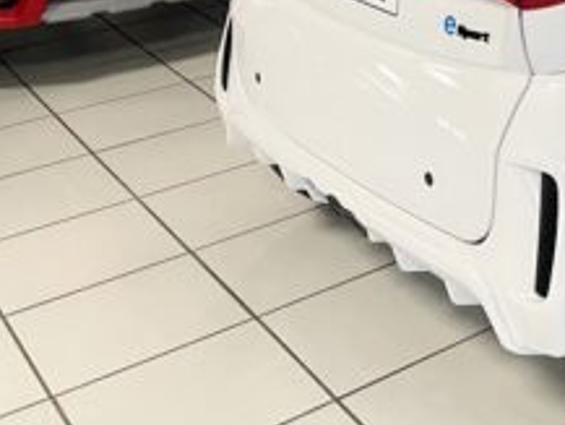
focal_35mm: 72
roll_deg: +1.4
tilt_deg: -13.2
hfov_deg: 23.8
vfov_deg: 19.4
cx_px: 737
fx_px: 1176
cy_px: -70
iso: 100
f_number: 1.6
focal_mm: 4.2
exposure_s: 1/50
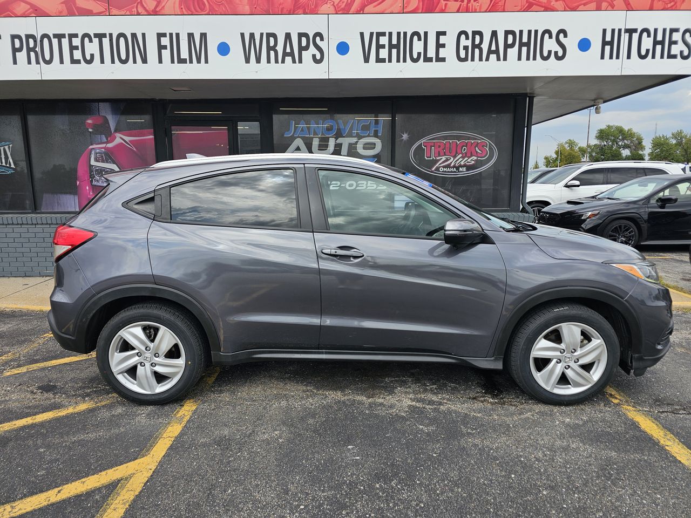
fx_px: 459
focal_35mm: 23
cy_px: 259
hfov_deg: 73.9
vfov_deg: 58.9
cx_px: 346
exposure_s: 1/440
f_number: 1.7
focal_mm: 6.3
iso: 10
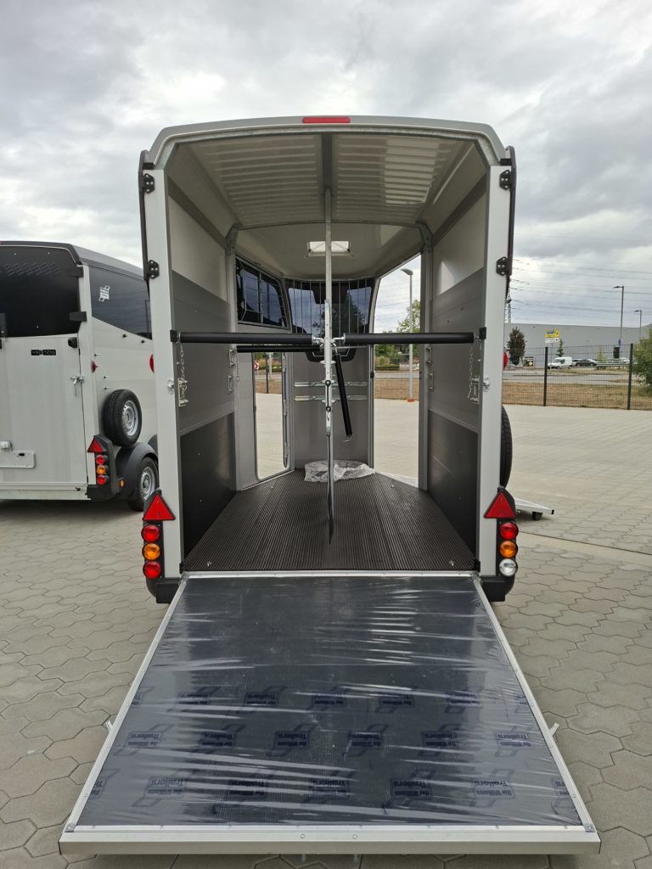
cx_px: 326
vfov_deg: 73.9
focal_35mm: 23
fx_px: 578
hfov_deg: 58.9
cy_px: 434
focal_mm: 5.54
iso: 50
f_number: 1.8
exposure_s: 1/827
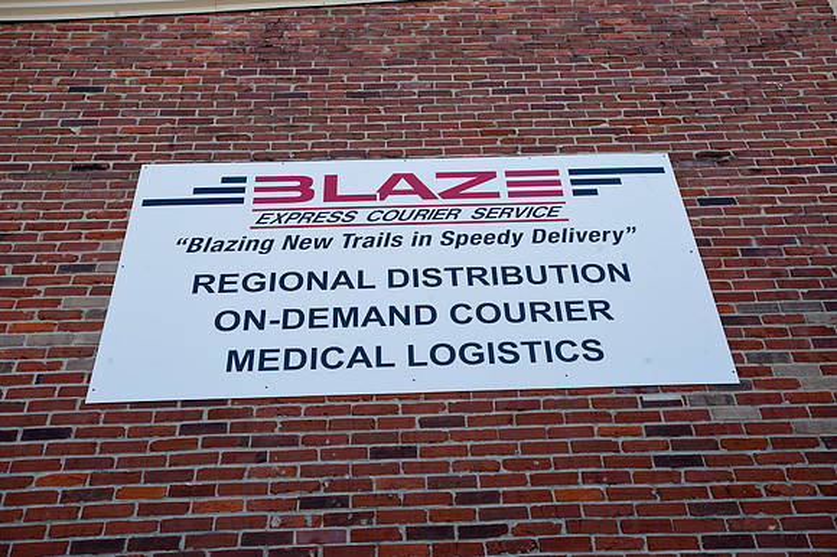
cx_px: 418
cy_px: 278
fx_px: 813
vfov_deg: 37.8
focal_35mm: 35
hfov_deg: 54.5
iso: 160
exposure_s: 1/160
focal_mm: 35
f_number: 8
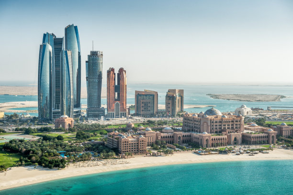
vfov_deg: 24.6
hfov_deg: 36.2
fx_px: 448
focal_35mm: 55
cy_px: 98
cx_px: 146
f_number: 7.1
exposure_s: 1/1000
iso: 200
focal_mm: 55
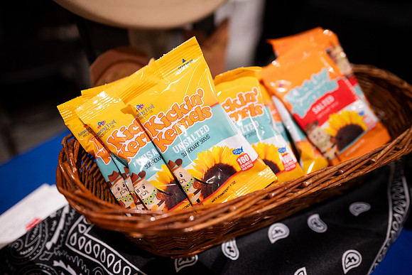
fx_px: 275
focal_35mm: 24
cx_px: 206
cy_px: 138
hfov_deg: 73.7
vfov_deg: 53.2
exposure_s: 1/200
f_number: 1.8
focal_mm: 24
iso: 1250
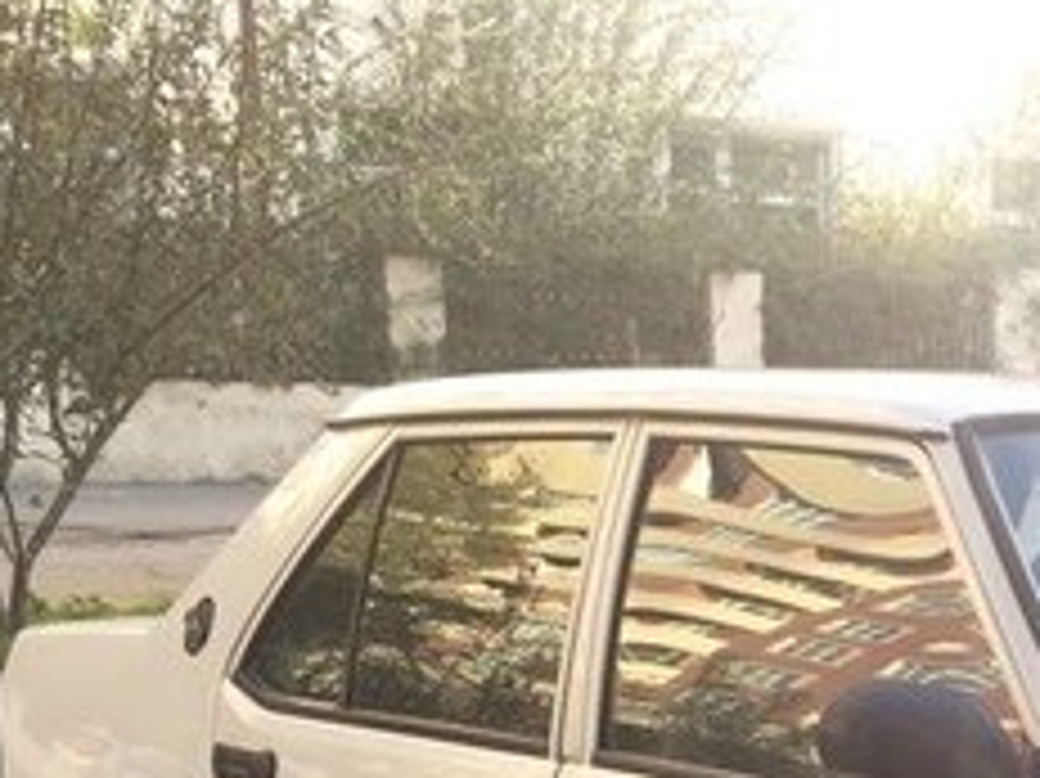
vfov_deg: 16.6
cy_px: 1064
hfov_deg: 21.5
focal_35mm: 83
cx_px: 1315
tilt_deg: -17.8
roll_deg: -3.2
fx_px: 2492
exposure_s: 1/180
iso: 32
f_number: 2.2
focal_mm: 4.15
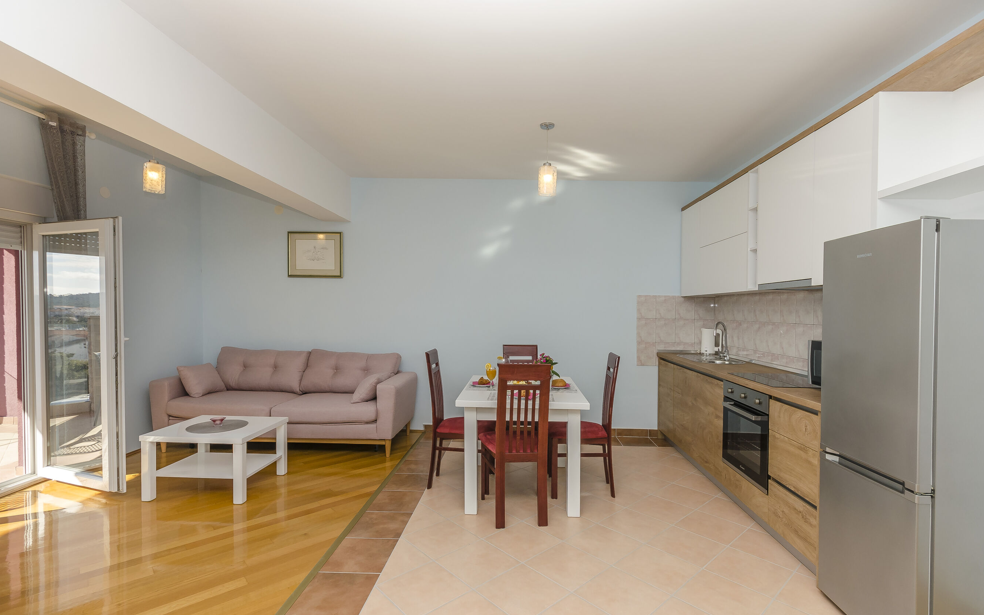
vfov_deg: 71.2
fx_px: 429
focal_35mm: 16
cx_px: 502
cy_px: 324
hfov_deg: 97.8
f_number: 9
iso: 100
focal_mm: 10
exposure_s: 1/100
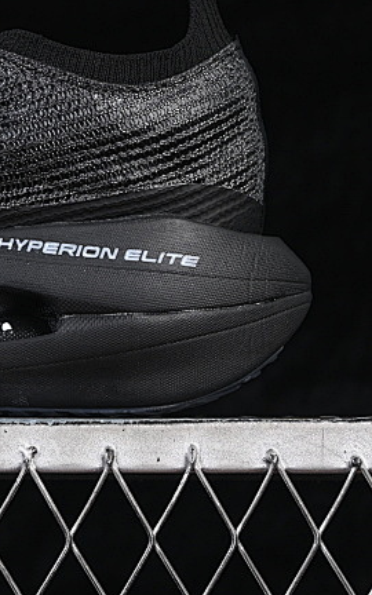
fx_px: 3098
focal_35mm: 191
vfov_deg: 10.9
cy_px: 106
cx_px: -183
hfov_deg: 6.8
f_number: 6.3
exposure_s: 1/60
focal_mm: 50
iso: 160
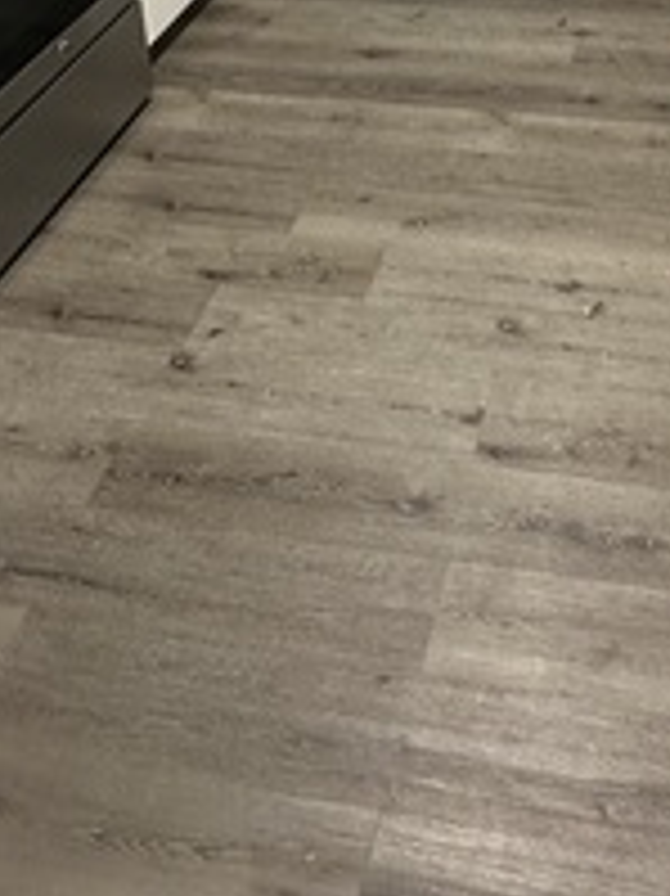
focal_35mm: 47
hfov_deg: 30.4
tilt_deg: -18.7
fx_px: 1214
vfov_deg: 33.5
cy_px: -160
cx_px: 495
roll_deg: +2.2
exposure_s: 1/60
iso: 200
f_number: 2.2
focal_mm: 2.22
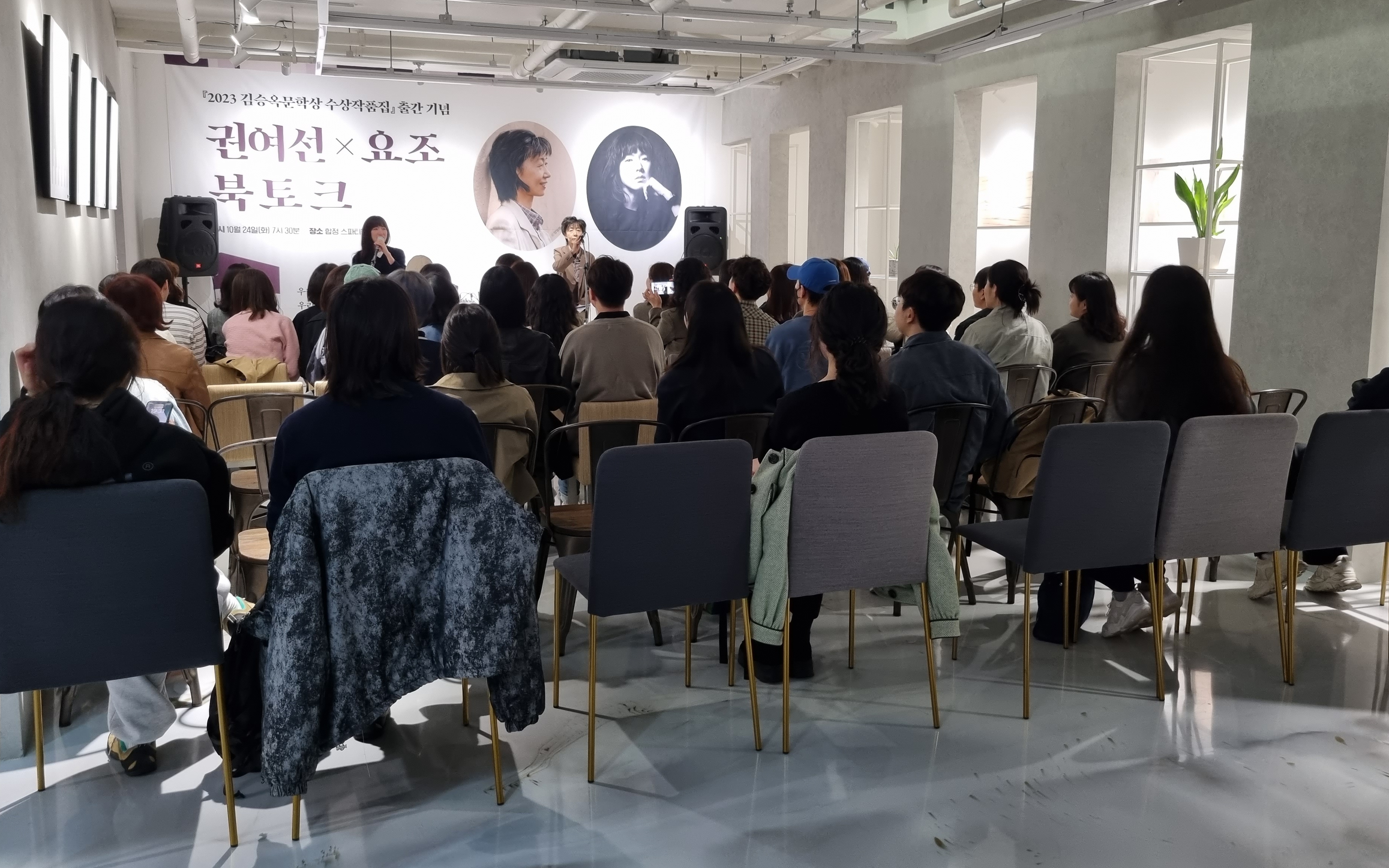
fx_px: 1136
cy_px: 367
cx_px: 728
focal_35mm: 30
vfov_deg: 41.7
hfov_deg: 62.9
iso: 200
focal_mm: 5.4
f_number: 1.8
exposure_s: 1/60
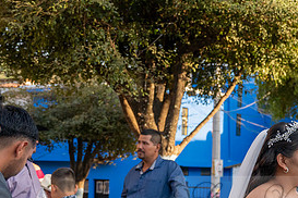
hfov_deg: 20.0
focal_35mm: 100
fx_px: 828
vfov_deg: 13.5
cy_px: 202
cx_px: 270
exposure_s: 1/1600
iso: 1000
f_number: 5.3
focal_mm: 47
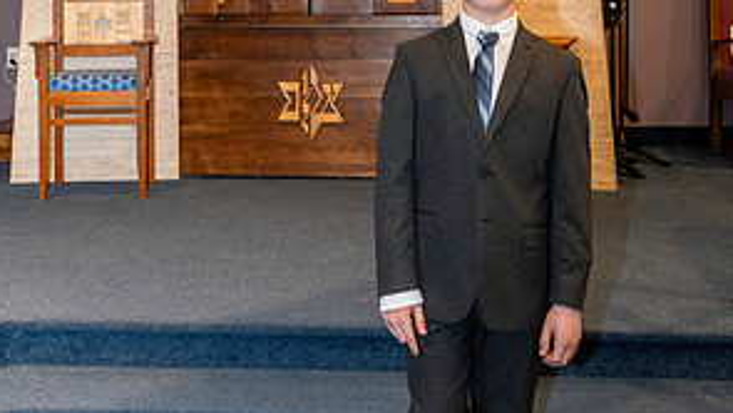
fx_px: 1089
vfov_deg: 20.6
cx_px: 363
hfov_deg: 37.2
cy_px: -17
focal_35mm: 56
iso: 1600
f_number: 3.2
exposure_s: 1/60
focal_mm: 23.3
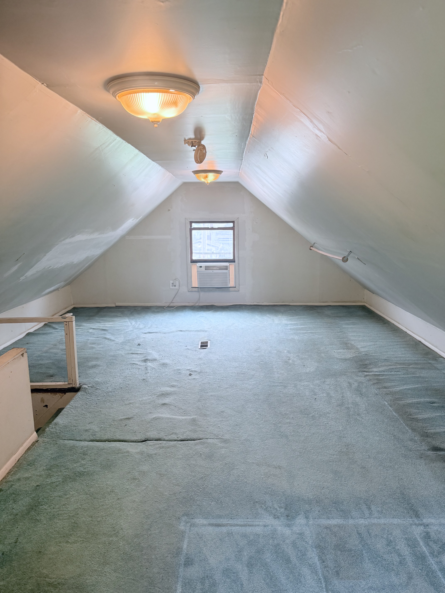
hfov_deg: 56.8
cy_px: 296
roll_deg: -0.3
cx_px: 222
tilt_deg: -11.4
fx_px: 411
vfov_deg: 71.6
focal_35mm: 24
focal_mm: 6.76
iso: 200
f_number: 1.78
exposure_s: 1/159
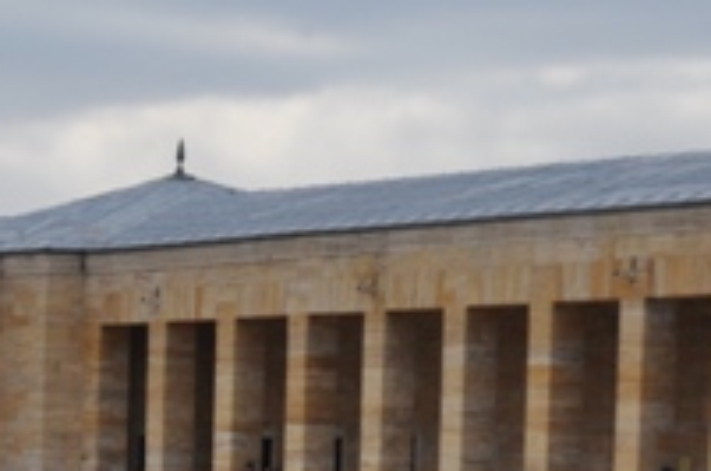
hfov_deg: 8.3
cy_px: 901
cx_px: -497
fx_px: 4729
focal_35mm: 240
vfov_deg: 5.6
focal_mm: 38
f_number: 7.1
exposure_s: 1/200
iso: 200
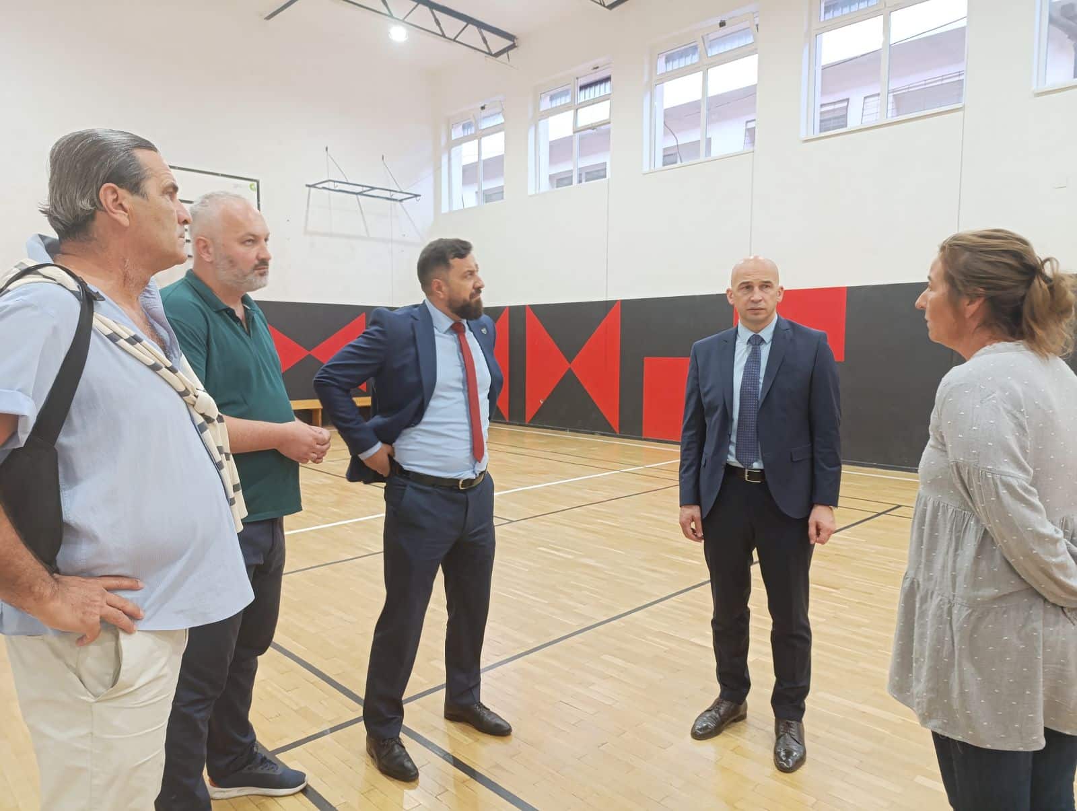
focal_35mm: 23
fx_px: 717
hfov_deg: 73.8
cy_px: 406
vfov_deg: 59.0
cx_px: 538
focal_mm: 6.14
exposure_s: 1/100
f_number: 1.6
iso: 1000
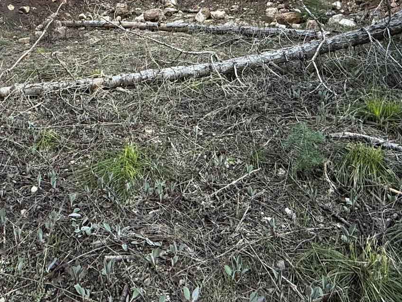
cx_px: 159
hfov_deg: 53.5
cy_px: -2
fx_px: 395
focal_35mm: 34
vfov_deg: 37.2
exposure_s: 1/99
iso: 200
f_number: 2.2
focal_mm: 2.22
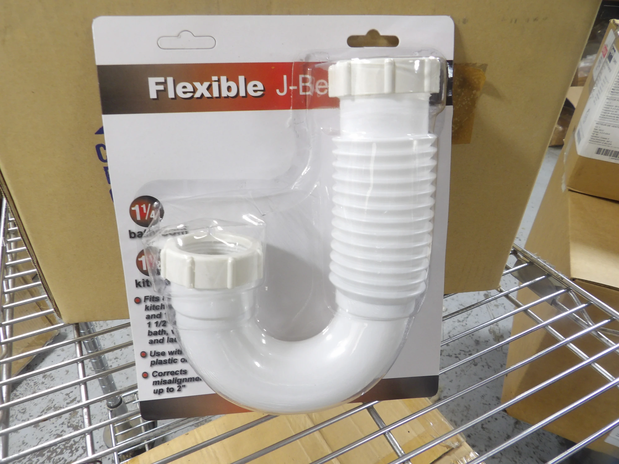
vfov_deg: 56.8
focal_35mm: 24
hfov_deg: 71.6
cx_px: 310
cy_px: 232
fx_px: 429
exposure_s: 1/33
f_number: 3.2
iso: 166
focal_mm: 4.3
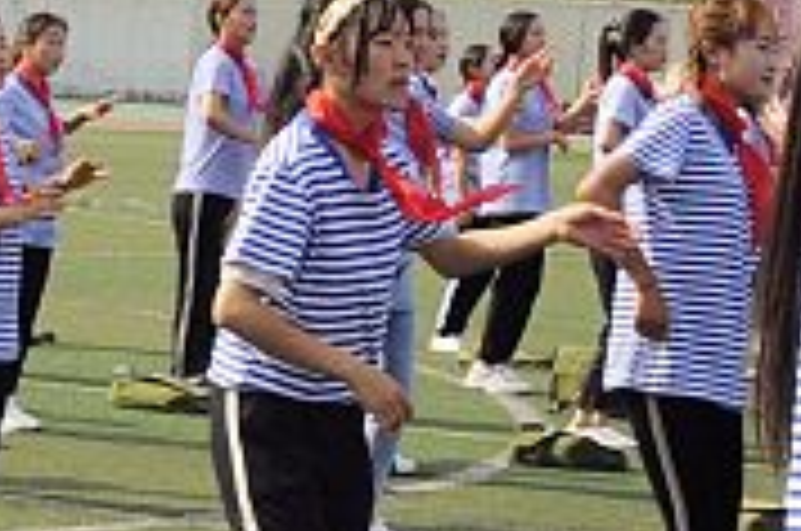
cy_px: 628
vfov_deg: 7.5
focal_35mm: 182
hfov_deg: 10.3
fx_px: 4042
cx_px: -860
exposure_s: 1/200
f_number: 10
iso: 200
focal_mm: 18
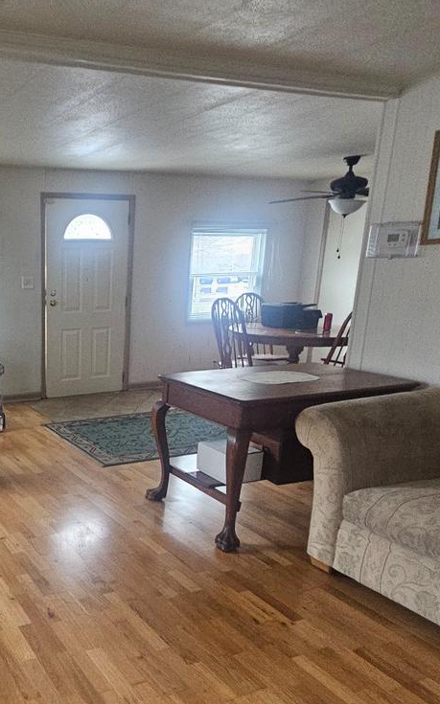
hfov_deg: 41.5
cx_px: 27
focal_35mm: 27
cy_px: 430
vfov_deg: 67.6
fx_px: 518
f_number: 2.2
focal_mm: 2.2
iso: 400
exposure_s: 1/77.4
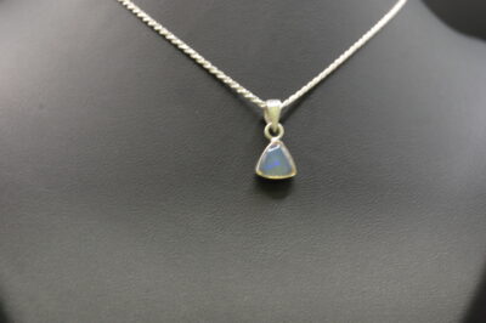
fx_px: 1113
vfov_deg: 16.5
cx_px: 243
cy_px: 162
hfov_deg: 24.6
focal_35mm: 82
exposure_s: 1/5
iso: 800
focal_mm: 55
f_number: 5.6
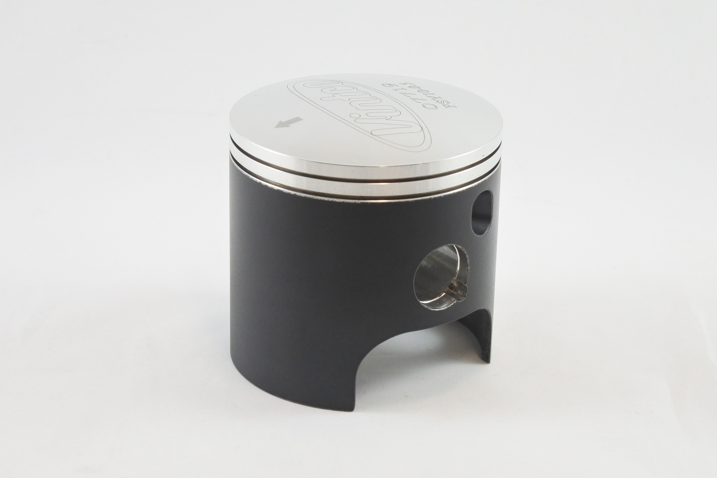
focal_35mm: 66
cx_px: 358
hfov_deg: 30.5
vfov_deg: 20.6
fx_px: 1315
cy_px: 239
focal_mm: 24.8
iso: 720
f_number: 5.3
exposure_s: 1/125
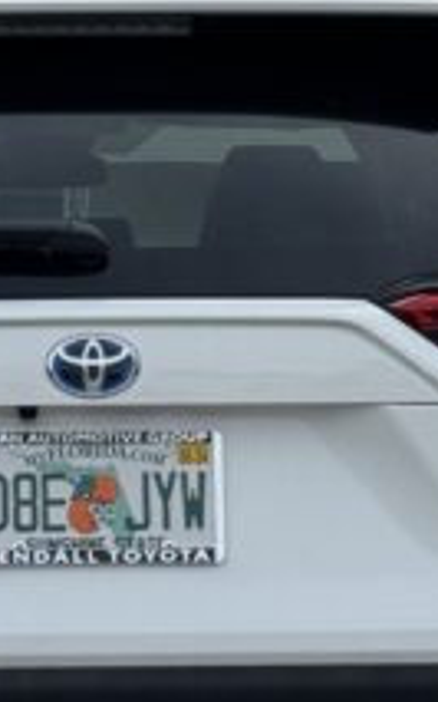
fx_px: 3650
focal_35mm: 191
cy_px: 250
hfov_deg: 6.9
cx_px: 49
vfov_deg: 11.0
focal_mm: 6.86
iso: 64
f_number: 1.78
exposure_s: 1/7092
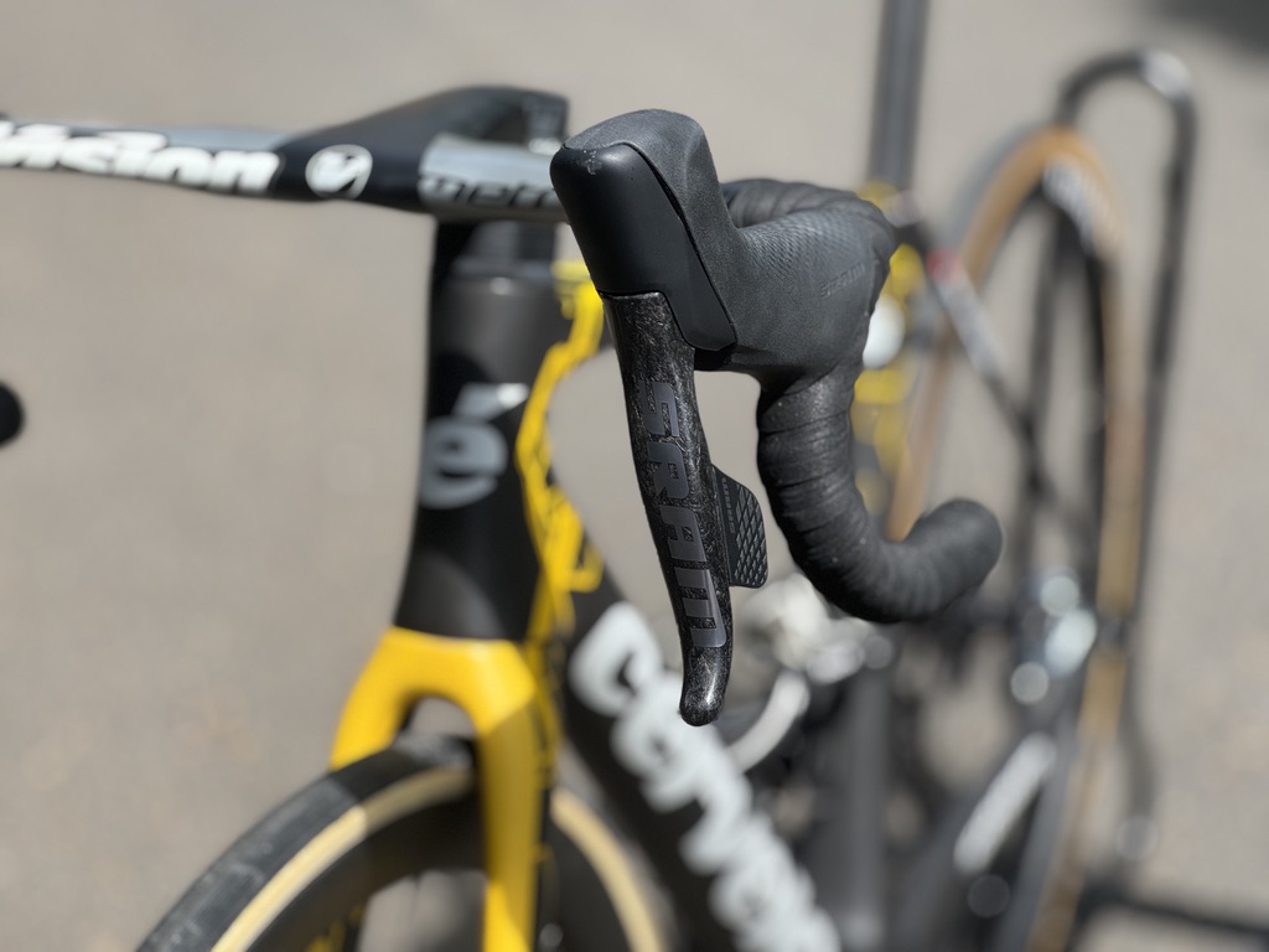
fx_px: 2823
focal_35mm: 77
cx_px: 634
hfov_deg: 25.3
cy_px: 476
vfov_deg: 19.1
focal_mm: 9
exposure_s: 1/282
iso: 25
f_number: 2.8
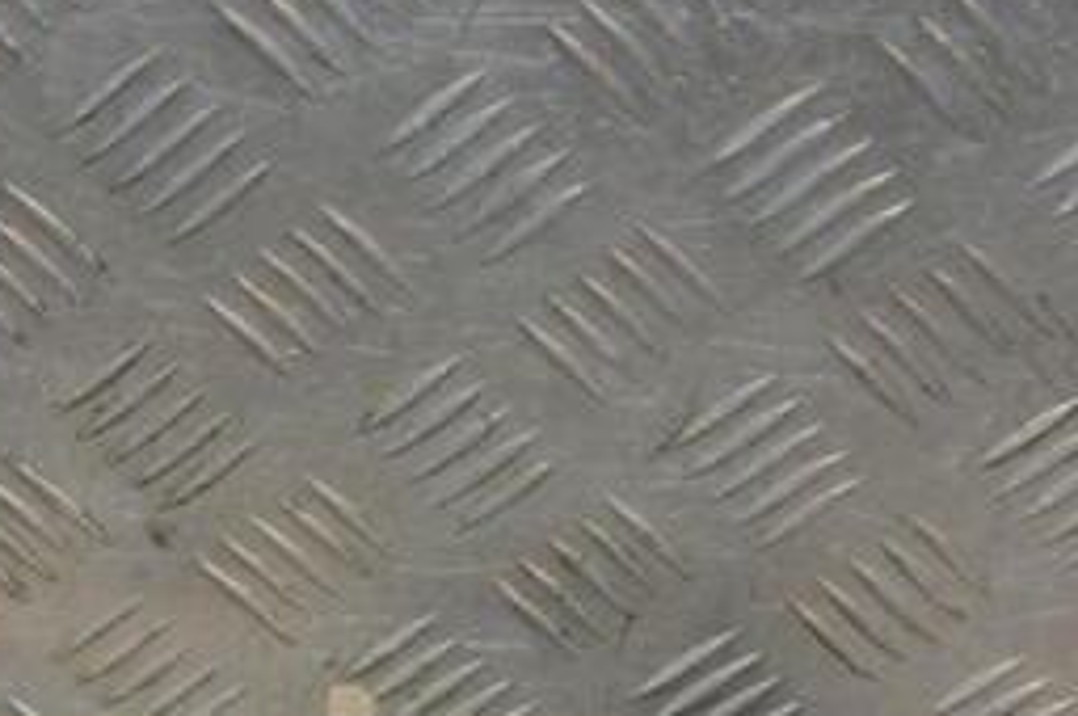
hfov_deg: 16.5
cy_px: 750
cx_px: 194
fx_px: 3684
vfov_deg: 11.0
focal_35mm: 123
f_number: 7.1
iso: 800
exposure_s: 1/200
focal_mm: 35
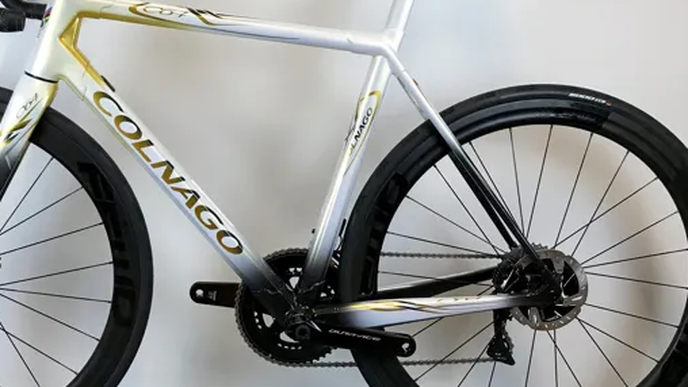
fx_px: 876
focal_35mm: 48
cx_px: 245
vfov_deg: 24.8
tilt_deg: -8.6
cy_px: 129
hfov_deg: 42.5
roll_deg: -0.5
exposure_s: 1/33
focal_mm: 3.99
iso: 20
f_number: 1.8
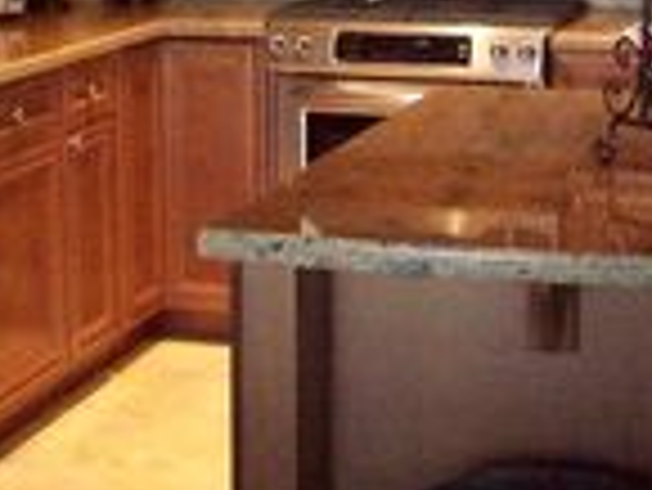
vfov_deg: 15.5
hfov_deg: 20.8
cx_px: 387
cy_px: -4
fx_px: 1772
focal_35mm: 94
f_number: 2.8
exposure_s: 1/64
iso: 800
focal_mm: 6.2
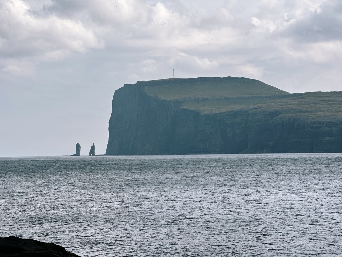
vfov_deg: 19.1
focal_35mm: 77
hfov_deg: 25.3
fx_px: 761
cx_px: 171
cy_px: 128
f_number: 2.8
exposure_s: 1/717
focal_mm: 9
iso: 32
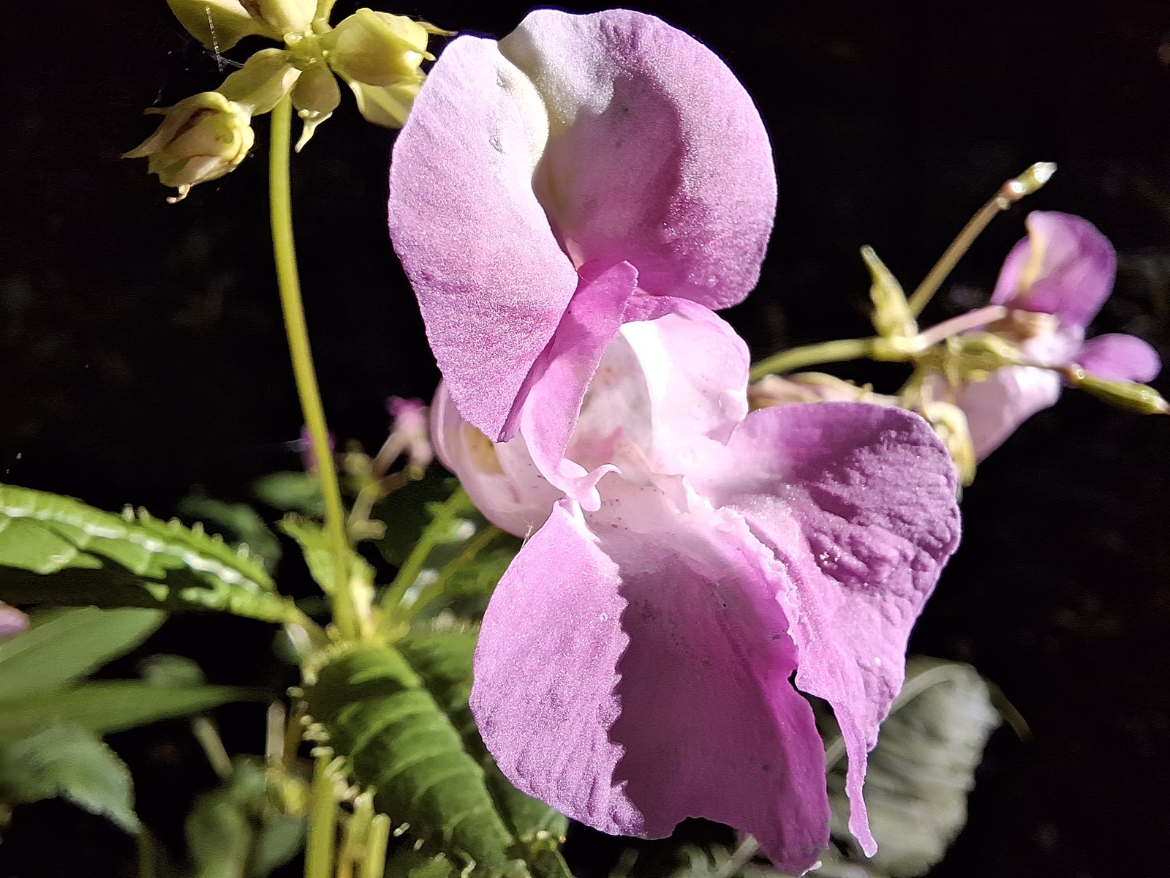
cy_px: 439
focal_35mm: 25
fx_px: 845
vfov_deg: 54.9
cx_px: 585
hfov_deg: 69.4
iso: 40
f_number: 2.4
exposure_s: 1/435
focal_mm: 2.13
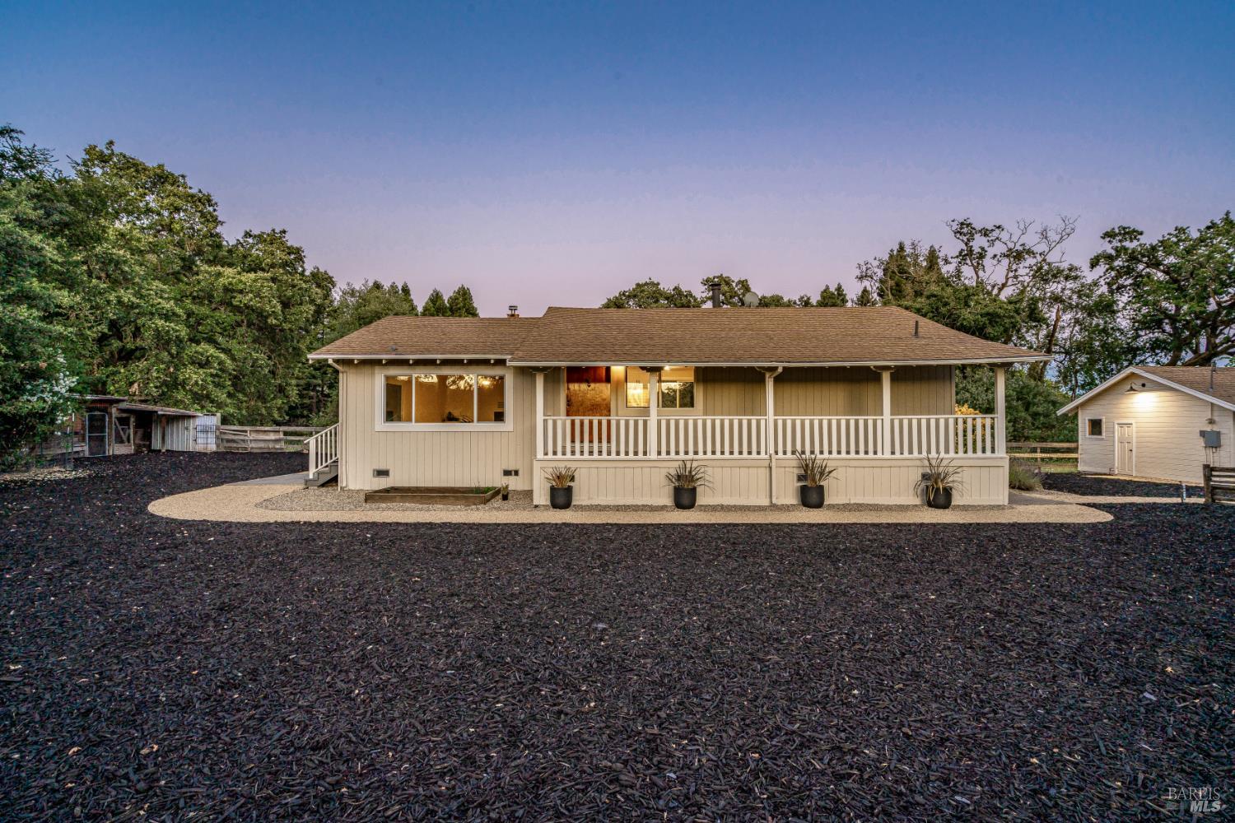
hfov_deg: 96.7
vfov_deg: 73.7
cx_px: 618
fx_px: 549
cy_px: 412
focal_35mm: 16
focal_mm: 16
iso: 100
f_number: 11
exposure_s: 1/2
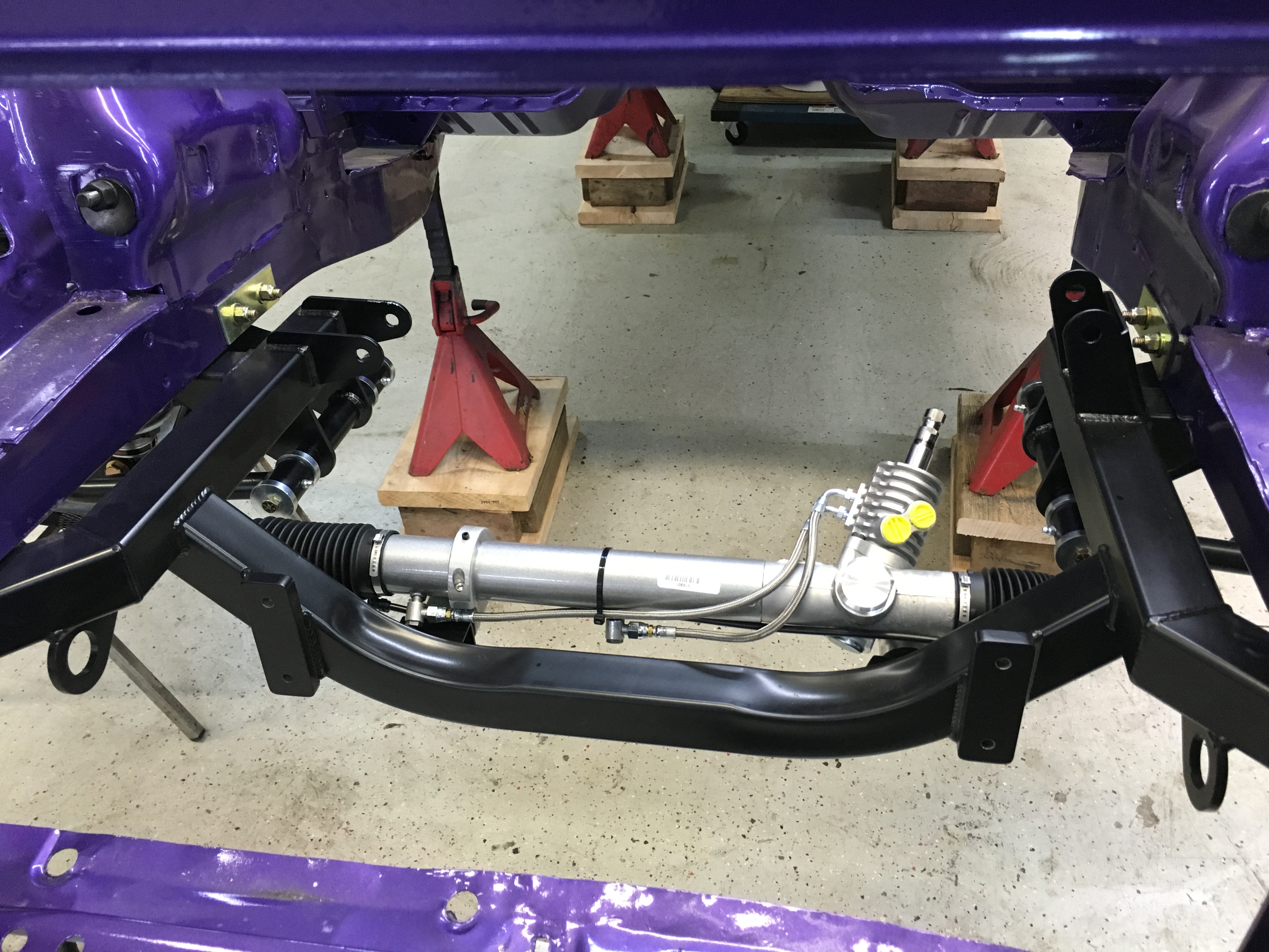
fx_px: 1063
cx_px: 634
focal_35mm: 29
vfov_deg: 48.2
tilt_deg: -38.8
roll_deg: +4.5
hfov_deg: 61.7
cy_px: 476
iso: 160
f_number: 2.2
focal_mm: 4.15
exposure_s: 1/30
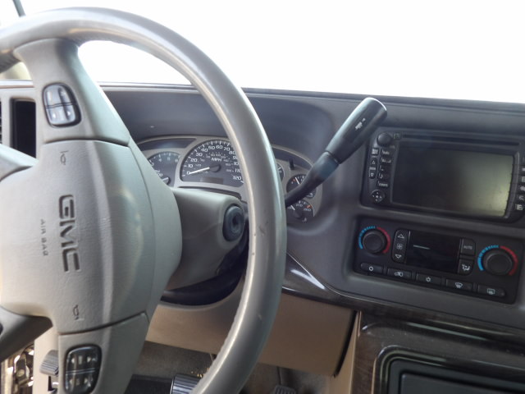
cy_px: 197
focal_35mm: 24
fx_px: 364
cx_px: 262
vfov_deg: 56.8
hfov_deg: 71.6
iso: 104
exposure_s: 1/33
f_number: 3.2
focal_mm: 4.3
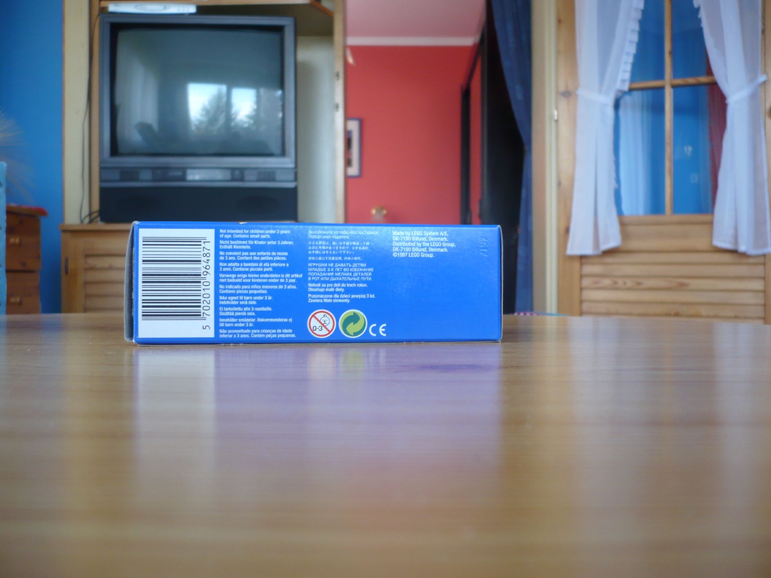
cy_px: 289
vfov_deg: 40.7
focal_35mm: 35
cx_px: 386
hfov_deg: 52.6
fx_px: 780
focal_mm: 5.8
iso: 100
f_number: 2.8
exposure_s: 1/25
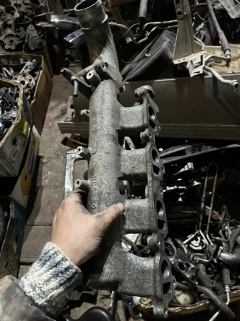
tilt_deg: -62.5
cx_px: 120
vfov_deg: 67.3
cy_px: 160
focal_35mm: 26
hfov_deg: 53.1
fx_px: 240
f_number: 1.6
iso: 500
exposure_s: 1/25
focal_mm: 5.1
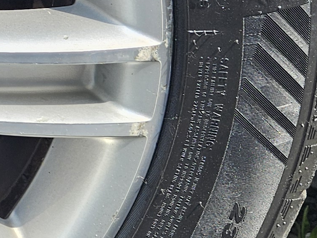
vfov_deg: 11.9
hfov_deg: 14.1
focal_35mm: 123
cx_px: -268
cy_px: -14
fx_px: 1126
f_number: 1.8
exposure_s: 1/302
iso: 25
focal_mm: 5.4
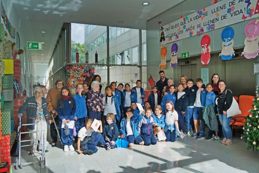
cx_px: 130
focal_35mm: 28
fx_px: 201
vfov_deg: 46.4
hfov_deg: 65.5
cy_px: 86
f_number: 4.5
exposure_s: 1/2000
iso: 640
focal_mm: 28
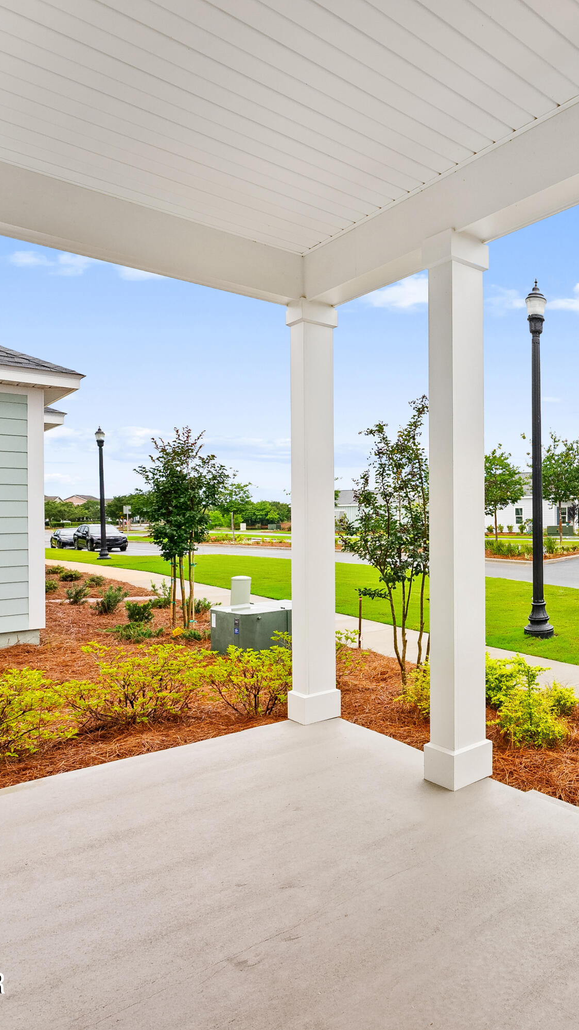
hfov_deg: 42.8
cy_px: 515
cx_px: 604
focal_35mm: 22
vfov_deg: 81.2
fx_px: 601
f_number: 8
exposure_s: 1/100
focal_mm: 14
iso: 400
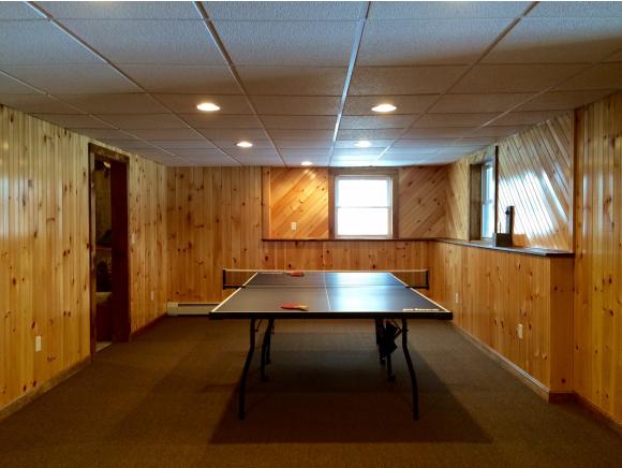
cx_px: 311
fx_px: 522
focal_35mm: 29
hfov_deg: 61.6
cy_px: 234
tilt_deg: +0.1
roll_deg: +1.4
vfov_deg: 48.3
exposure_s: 1/30
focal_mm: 4.15
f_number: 2.2
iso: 160
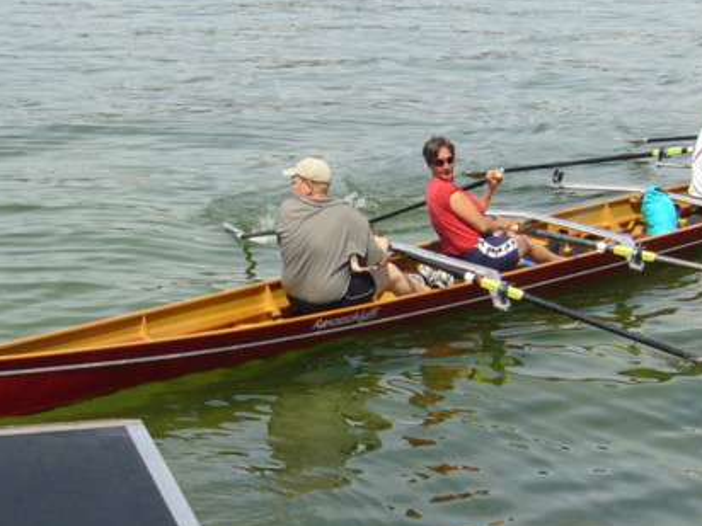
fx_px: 1764
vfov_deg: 16.9
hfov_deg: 22.5
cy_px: 330
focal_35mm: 87
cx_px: 314
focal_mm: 5.8
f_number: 5.6
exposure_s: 1/400
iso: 80
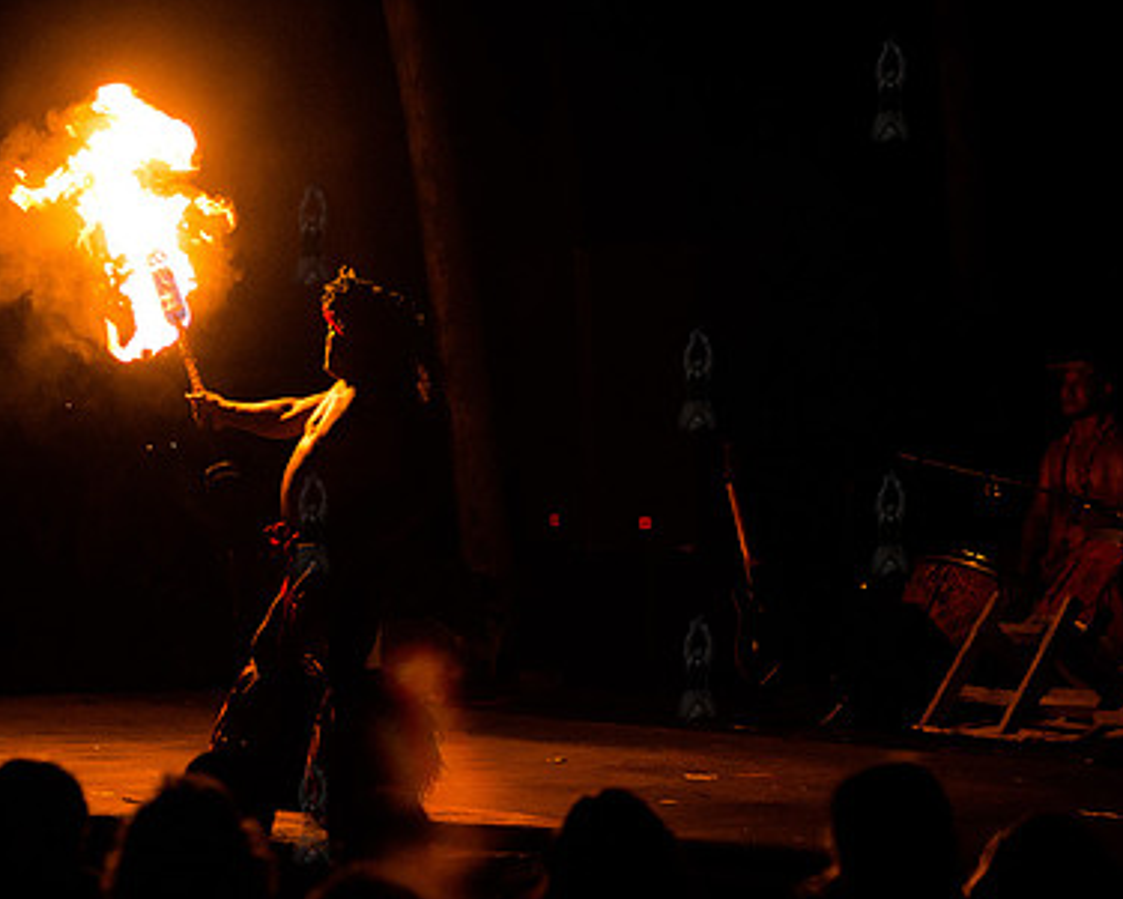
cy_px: 521
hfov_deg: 10.6
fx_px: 6017
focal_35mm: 181
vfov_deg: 8.5
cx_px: 311
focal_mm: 125
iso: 4000
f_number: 2.8
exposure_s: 1/320
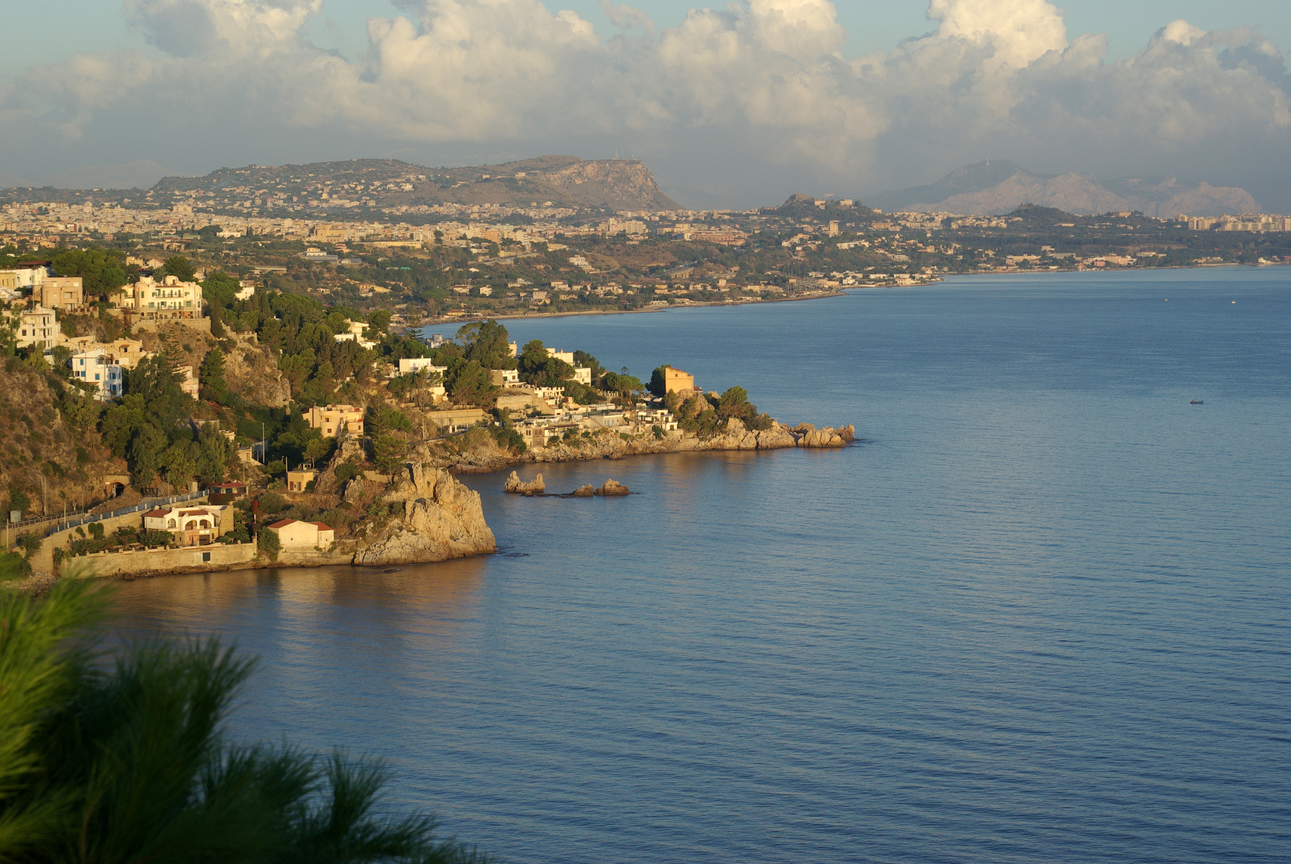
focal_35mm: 94
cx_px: 646
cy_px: 432
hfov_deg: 21.5
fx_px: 3393
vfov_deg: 14.5
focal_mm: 63
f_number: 8
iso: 100
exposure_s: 1/125
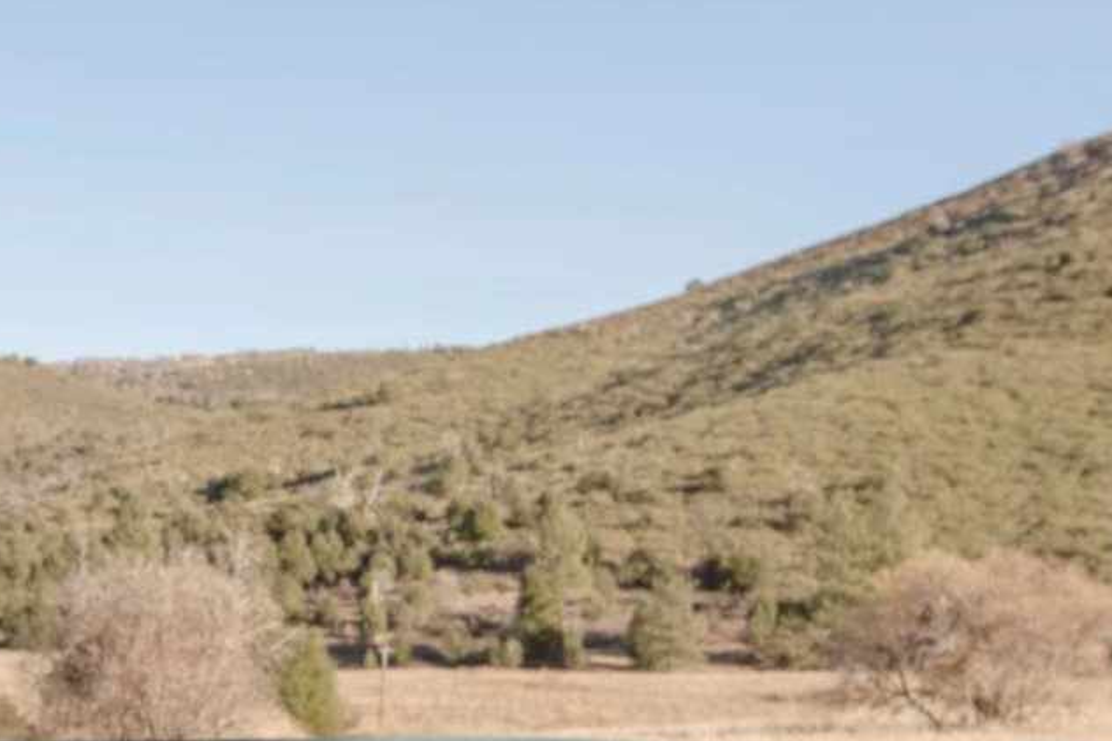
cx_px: -120
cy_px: 1698
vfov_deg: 8.4
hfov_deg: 13.2
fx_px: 4694
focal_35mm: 152
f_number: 4.5
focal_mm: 32
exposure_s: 1/40
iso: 64
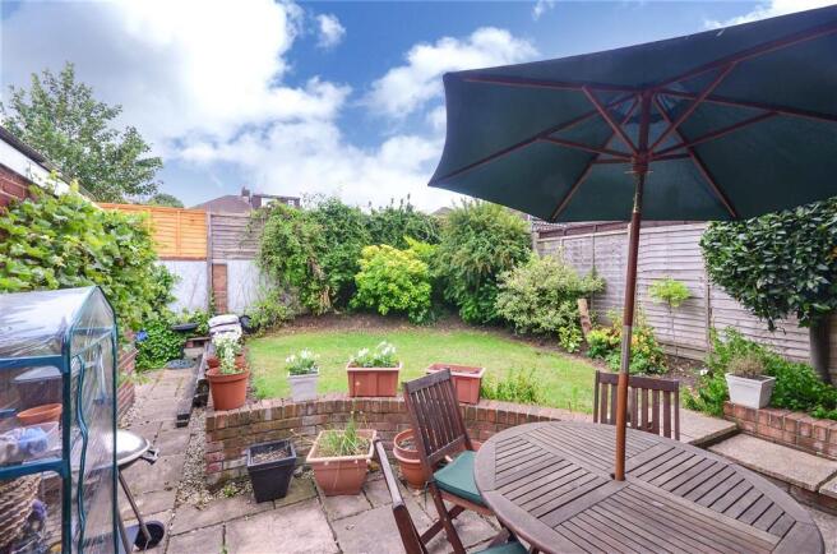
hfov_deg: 100.5
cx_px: 418
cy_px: 277
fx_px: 348
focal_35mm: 15
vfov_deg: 77.0
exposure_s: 1/15
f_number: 10
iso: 200
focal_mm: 10
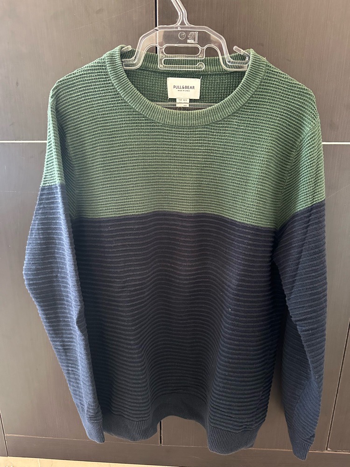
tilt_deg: -16.8
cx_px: 175
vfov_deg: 71.6
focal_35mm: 24
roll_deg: -0.7
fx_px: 324
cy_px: 234
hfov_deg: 56.8
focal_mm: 6.86
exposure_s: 1/35
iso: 1000
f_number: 1.78
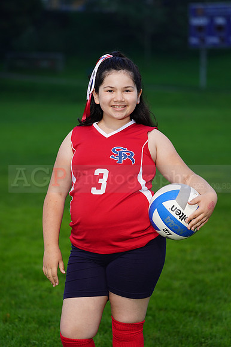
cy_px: 174
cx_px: 116
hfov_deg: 8.0
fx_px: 1648
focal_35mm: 171
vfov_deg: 12.0
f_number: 5.6
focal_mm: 171
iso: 320
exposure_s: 1/25
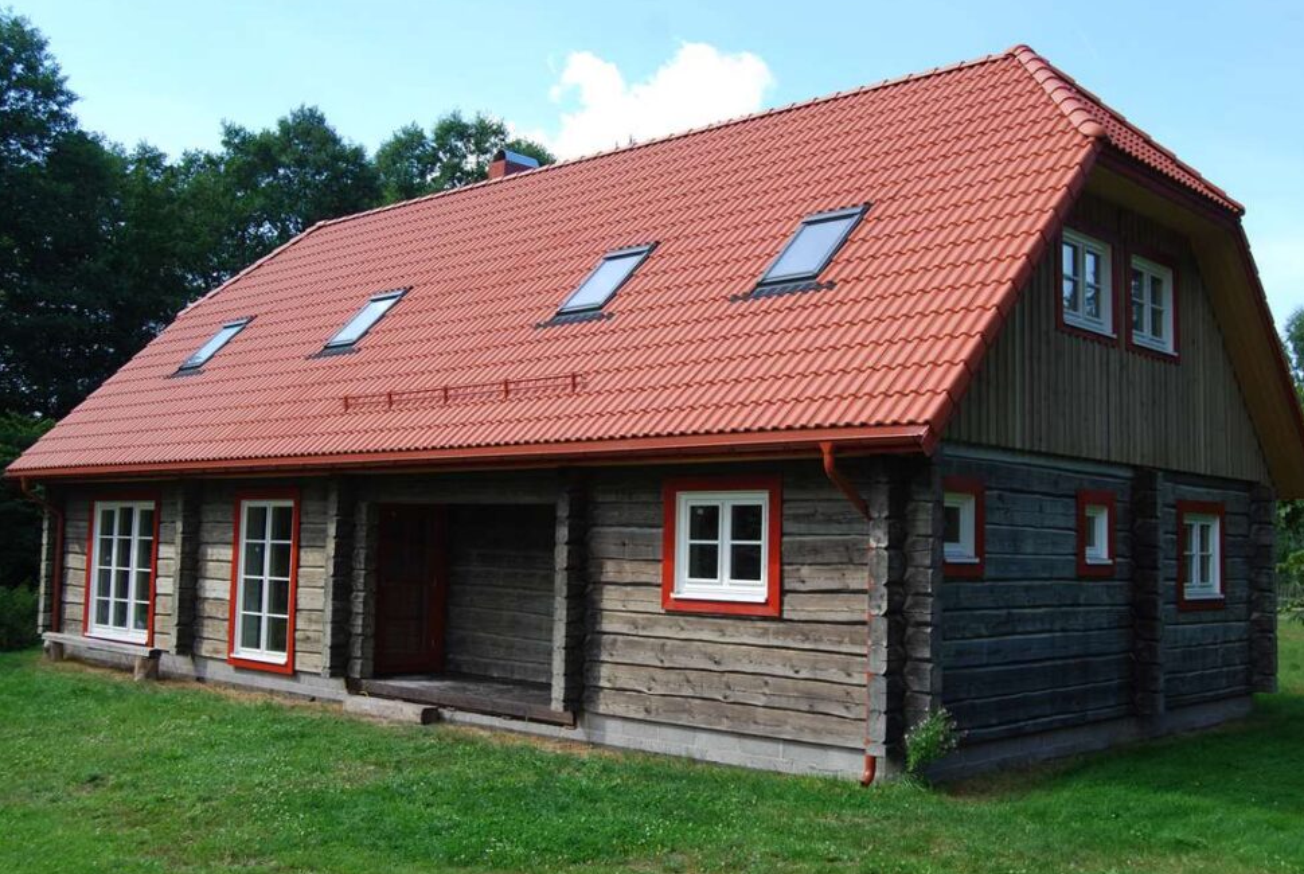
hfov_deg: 50.6
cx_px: 665
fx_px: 1379
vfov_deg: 35.2
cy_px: 424
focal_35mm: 38
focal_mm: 24
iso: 100
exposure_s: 1/125
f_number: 5.6
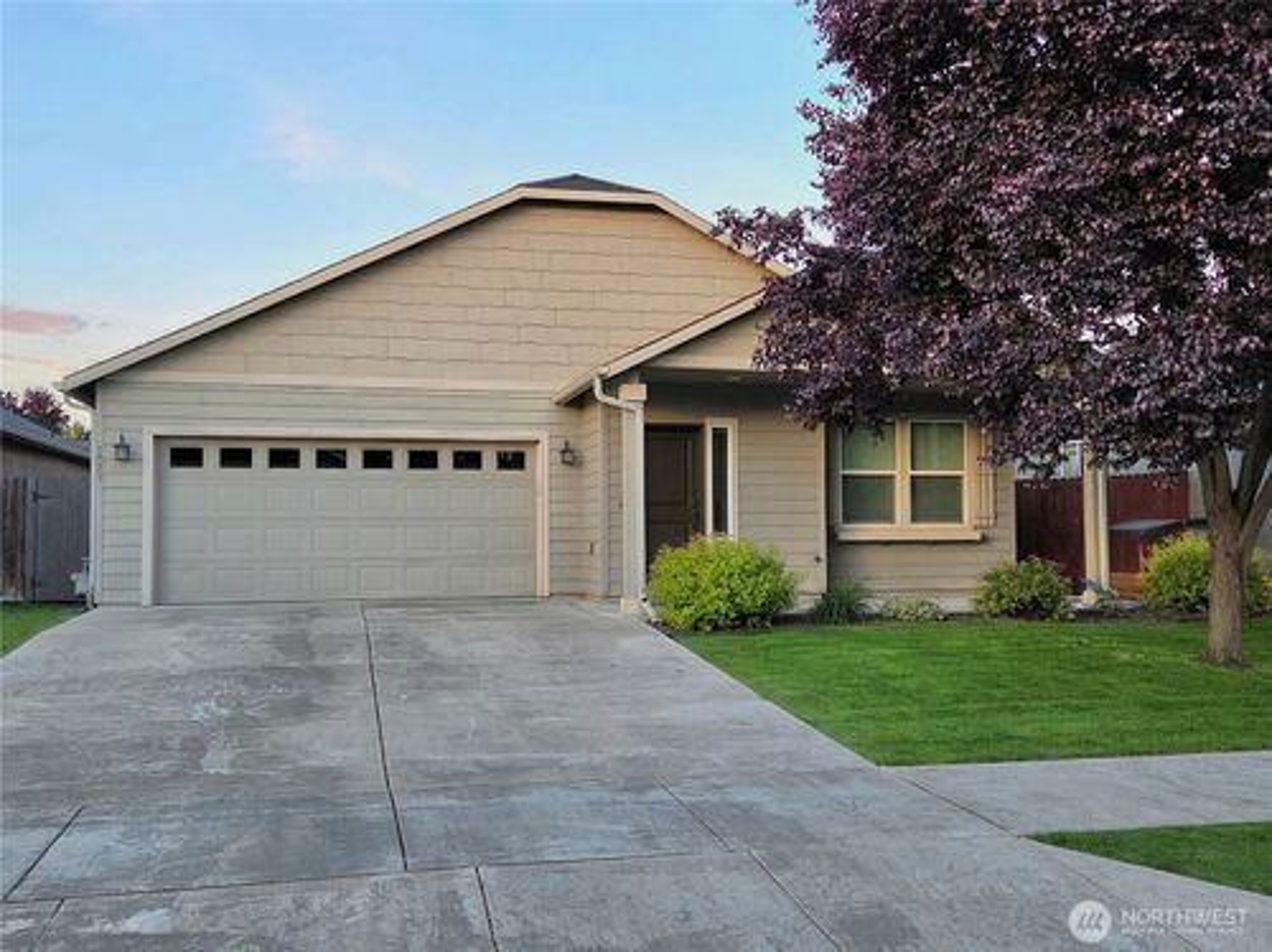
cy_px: 476
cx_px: 636
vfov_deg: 44.1
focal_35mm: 32
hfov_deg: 56.9
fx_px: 1175
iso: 80
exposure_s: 1/182
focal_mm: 5.4
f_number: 1.8
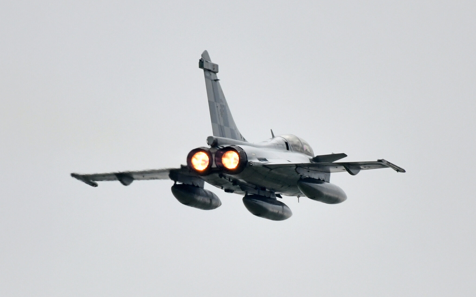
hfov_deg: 4.1
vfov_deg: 2.6
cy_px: 145
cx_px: 238
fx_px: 6629
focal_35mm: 511
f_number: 5.6
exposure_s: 1/2000
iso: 800
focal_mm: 500
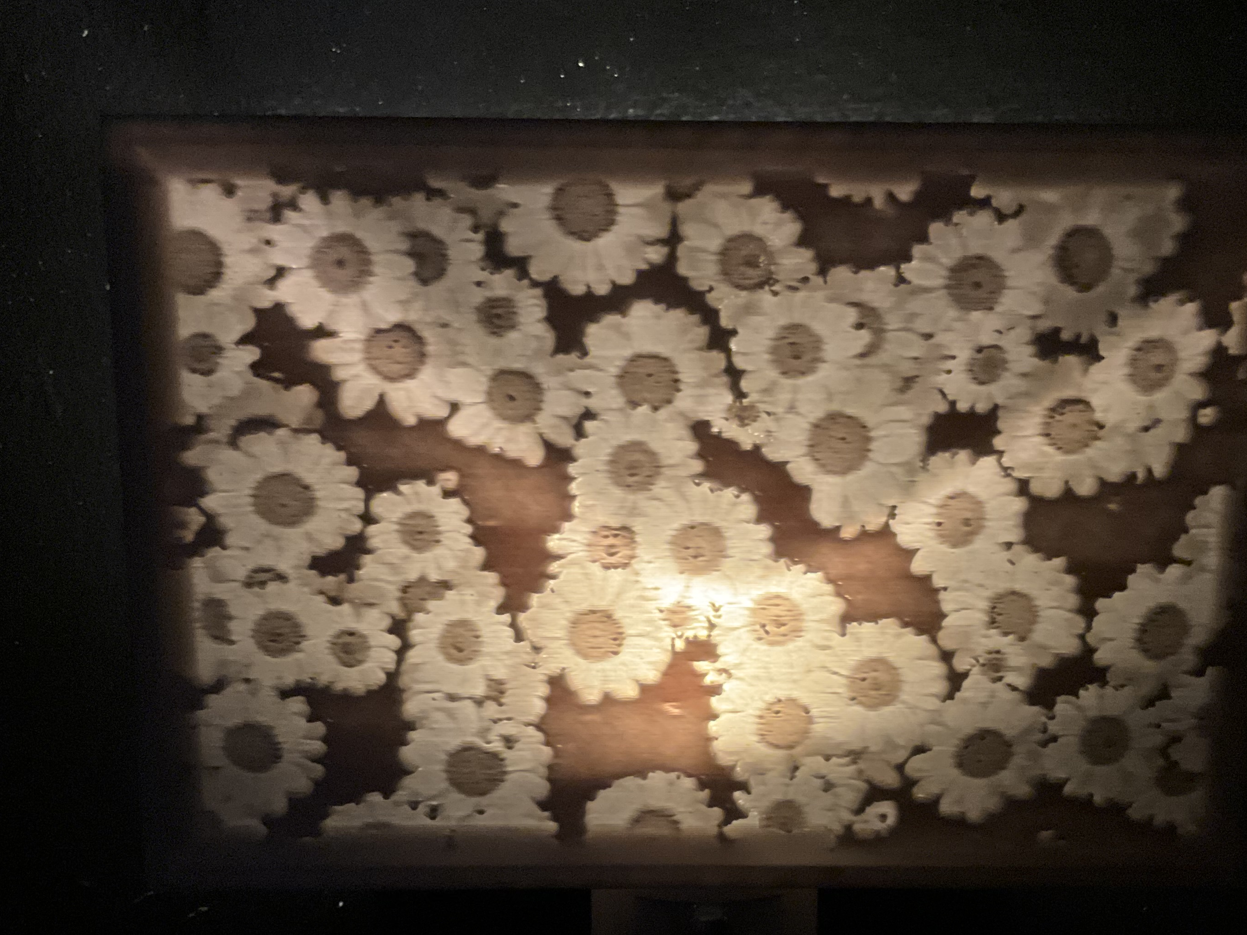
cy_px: 567
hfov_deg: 43.7
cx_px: 714
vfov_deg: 33.5
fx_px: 1549
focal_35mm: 43
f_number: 1.8
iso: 400
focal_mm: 3
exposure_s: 1/30
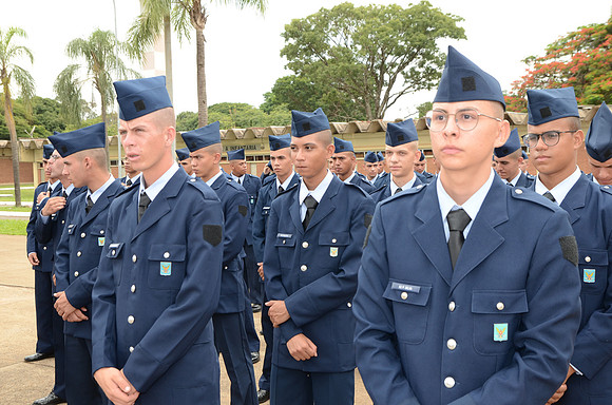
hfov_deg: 43.7
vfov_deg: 29.7
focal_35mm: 45
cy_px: 202
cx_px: 306
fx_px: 763
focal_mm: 30
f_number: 7.1
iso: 320
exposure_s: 1/250
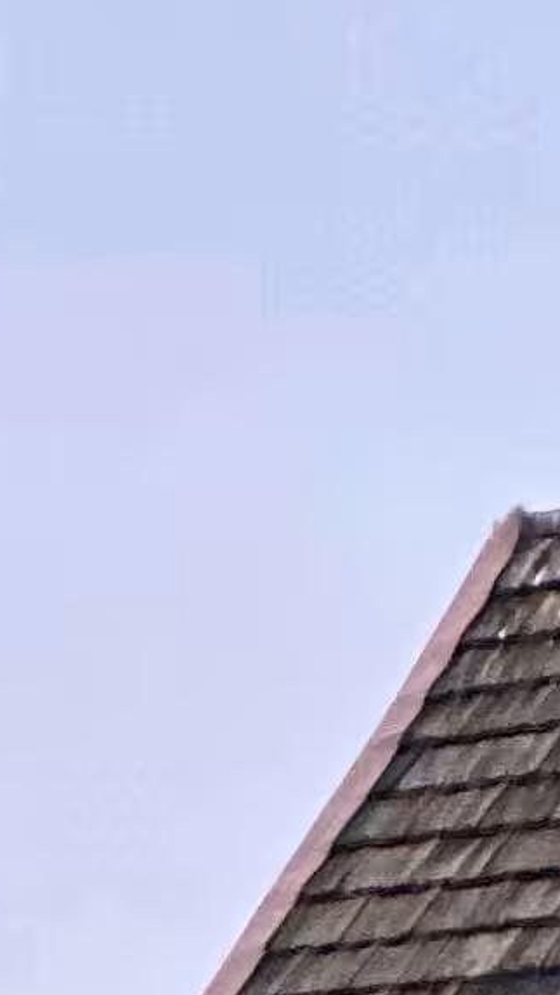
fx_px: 15544
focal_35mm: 589
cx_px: 133
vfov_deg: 3.6
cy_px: 3257
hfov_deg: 2.1
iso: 500
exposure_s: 1/60
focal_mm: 9
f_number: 2.8
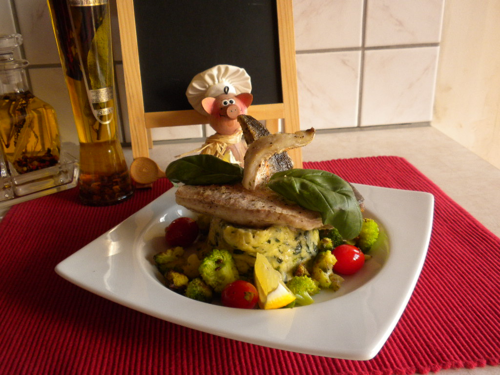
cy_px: 188
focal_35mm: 37
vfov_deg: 38.7
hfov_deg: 50.1
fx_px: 534
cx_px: 250
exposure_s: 1/64.7
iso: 213
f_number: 3.5
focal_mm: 6.6
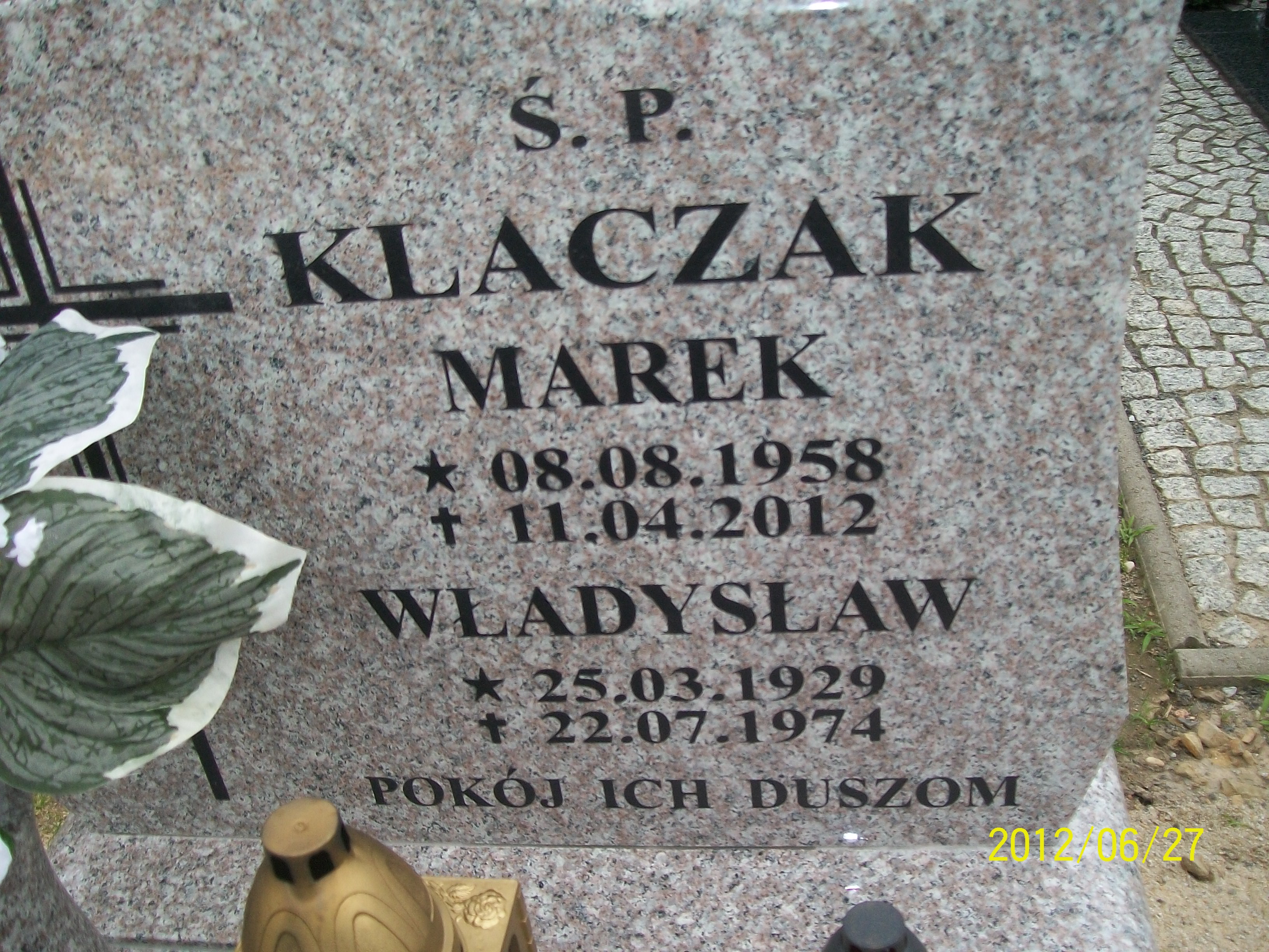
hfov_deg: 51.4
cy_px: 476
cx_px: 634
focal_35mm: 36
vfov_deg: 39.7
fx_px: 1320
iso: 80
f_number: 2.7
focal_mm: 6
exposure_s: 1/500
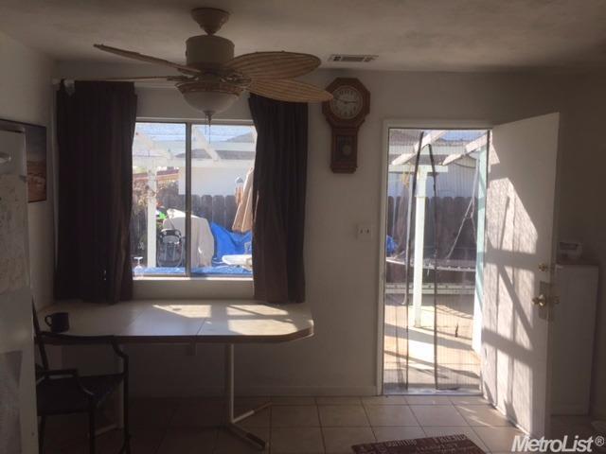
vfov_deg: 48.2
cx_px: 303
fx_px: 508
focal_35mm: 29
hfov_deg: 61.7
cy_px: 227
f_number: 2.2
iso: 32
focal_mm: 4.15
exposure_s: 1/425
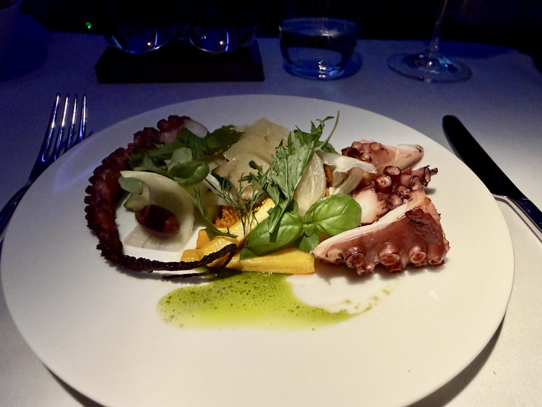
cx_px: 281
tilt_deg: -35.0
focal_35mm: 25
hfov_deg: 69.4
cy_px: 198
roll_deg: -2.6
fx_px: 391
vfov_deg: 54.9
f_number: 2.2
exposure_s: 1/57
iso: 320
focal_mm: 2.22
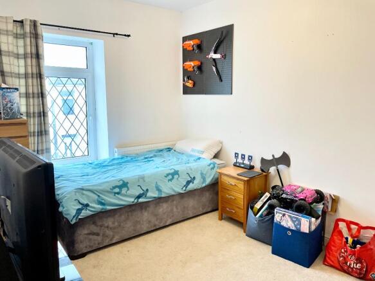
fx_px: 282
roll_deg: +0.7
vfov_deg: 53.0
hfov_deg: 67.3
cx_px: 188
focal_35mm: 26
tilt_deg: -9.2
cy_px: 140
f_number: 1.6
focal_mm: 4.2
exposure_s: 1/50
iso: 125
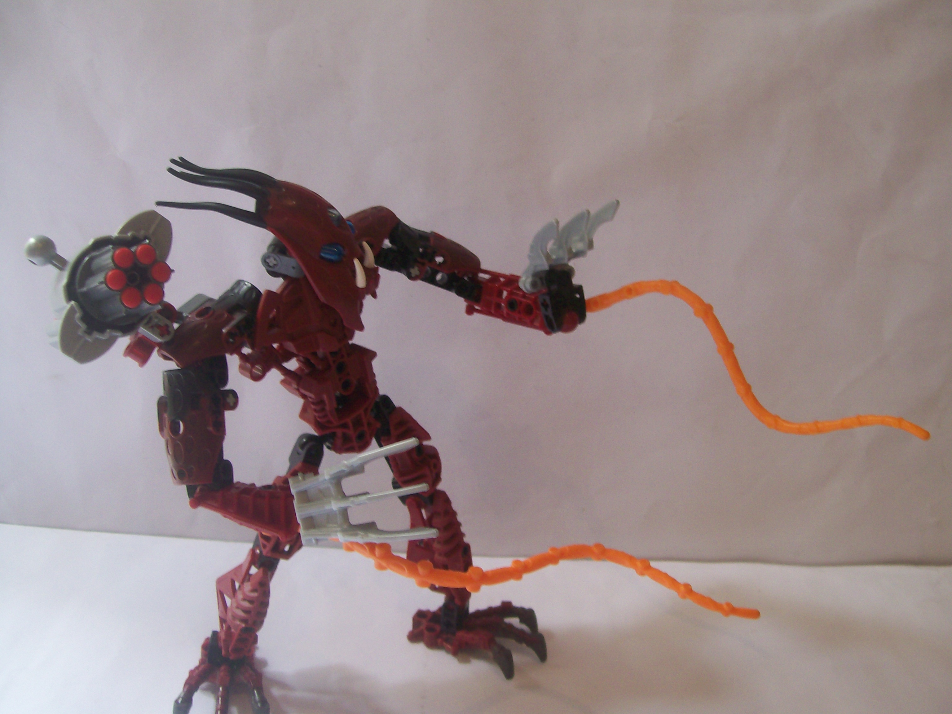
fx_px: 990
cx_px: 476
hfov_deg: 51.4
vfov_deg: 39.7
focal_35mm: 36
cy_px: 357
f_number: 2.7
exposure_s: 1/32
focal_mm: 6
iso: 85
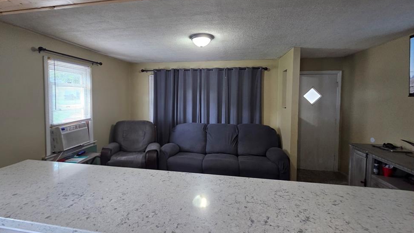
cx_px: 197
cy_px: 103
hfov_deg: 102.9
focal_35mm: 15
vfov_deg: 70.3
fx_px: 165
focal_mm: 2.2
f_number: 2.2
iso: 400
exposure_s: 1/60.2
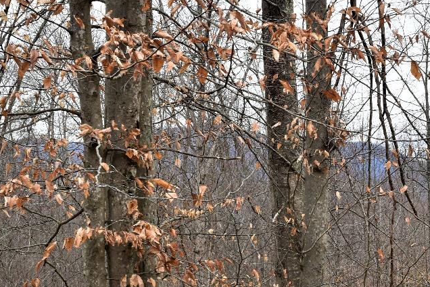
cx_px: 460
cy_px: 227
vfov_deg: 14.8
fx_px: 1099
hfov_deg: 21.1
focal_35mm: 92
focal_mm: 26
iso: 400
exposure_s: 1/350
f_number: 11
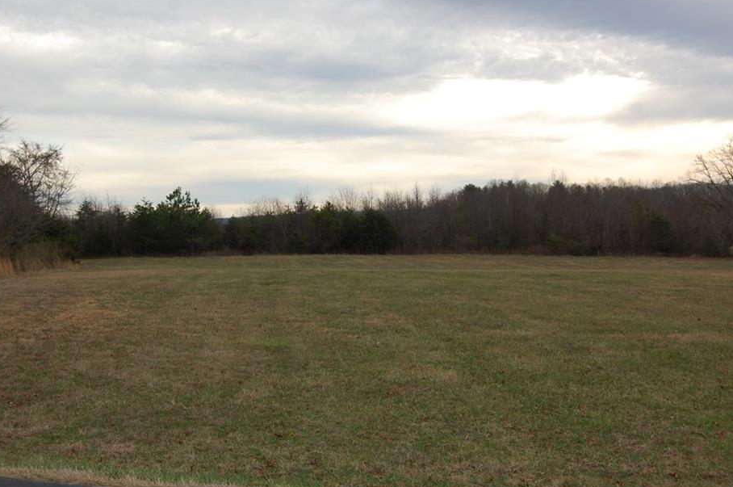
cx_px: 366
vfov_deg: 30.4
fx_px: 895
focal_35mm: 44
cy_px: 243
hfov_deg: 44.5
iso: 320
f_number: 5.6
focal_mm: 26
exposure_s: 1/500
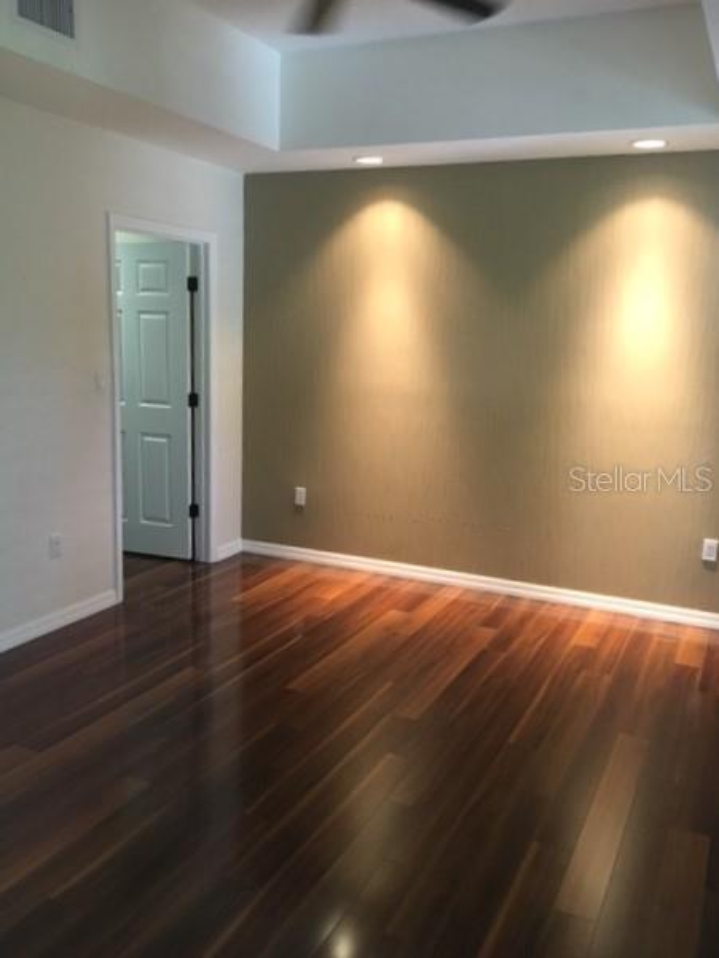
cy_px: 479
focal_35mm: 29
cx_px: 360
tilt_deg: -7.6
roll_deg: +1.4
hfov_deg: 48.2
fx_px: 803
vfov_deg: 61.6
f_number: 2.2
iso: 160
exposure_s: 1/30
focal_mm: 4.15
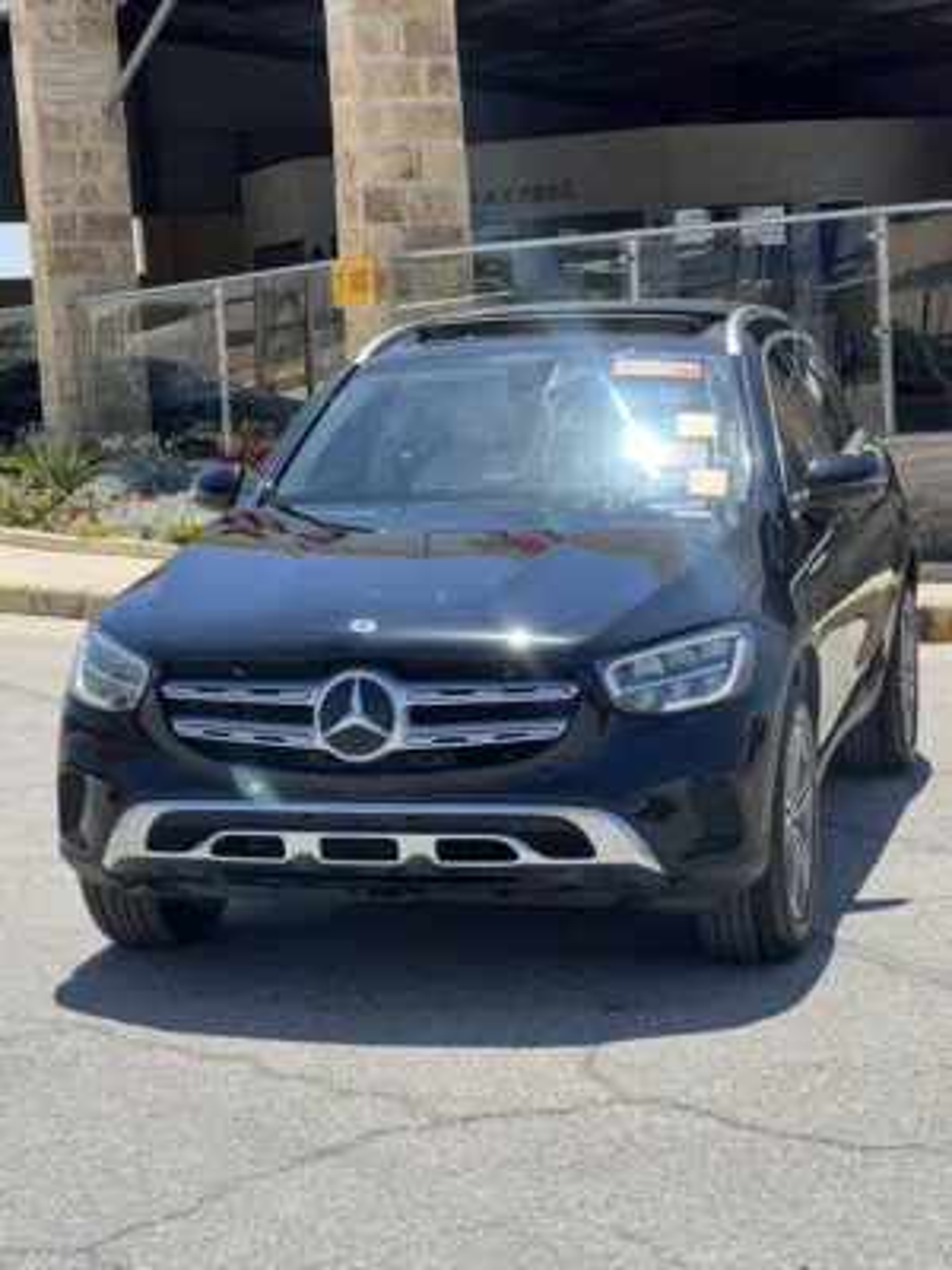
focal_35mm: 77
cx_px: 476
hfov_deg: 19.1
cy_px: 635
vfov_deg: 25.3
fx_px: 2824
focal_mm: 9
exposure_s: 1/463
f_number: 2.8
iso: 32
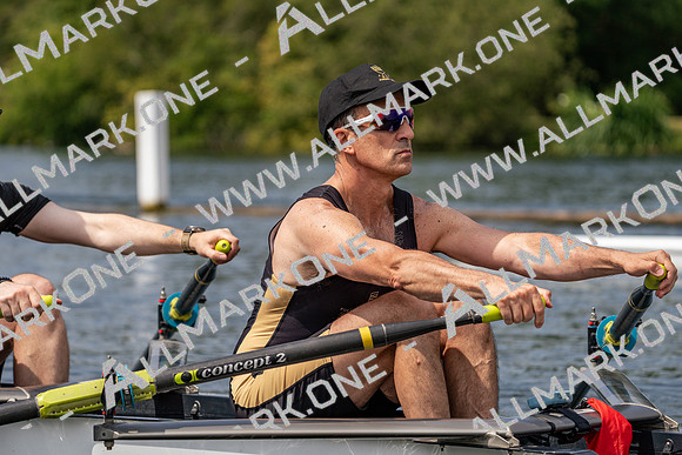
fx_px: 3790
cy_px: 228
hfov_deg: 10.3
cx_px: 341
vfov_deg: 6.9
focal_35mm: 200
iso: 200
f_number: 5.6
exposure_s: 1/1600
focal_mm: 200
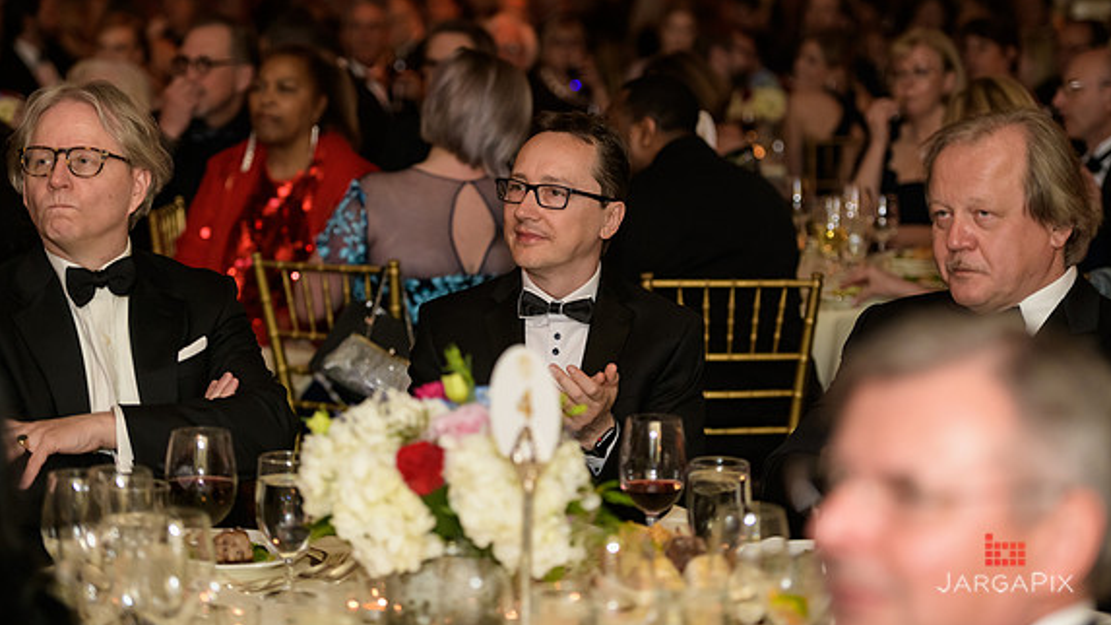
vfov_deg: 11.6
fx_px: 3063
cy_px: 259
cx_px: 560
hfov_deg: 20.6
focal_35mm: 104
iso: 1250
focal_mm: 98
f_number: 3.2
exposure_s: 1/125
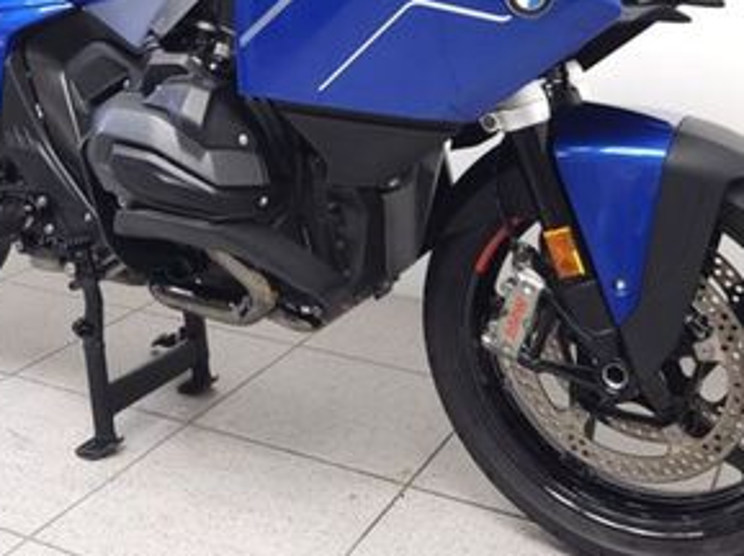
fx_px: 1095
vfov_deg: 26.9
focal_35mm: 51
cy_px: -3
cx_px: 250
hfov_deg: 37.1
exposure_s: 1/33
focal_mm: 5.4
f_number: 1.8
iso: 125
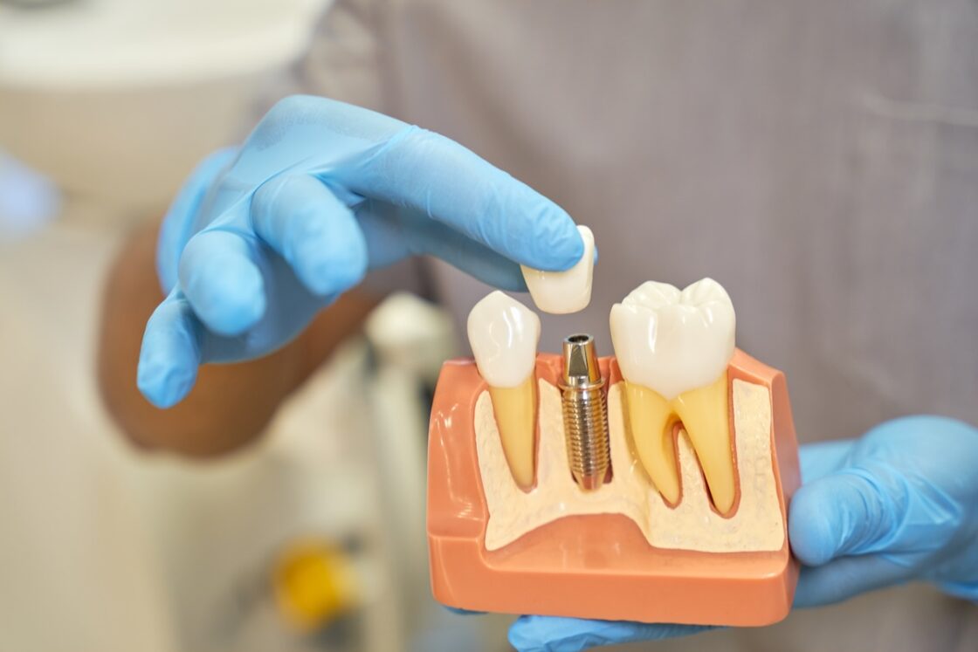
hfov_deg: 28.8
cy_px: 326
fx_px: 1902
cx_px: 489
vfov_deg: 19.5
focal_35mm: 70
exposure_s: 1/250
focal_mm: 70
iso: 320
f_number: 3.2
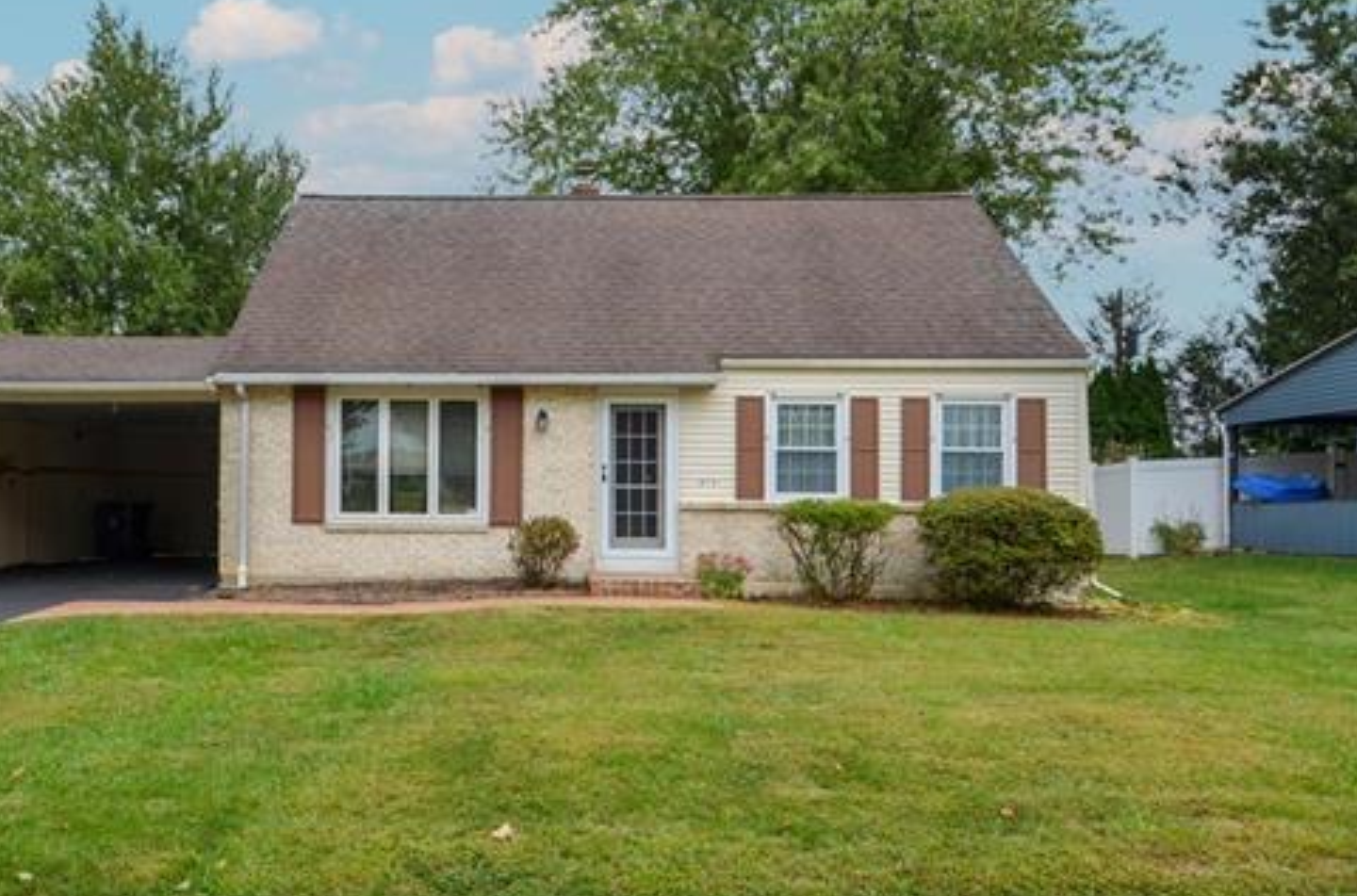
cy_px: 431
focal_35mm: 20
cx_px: 475
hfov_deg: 81.9
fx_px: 752
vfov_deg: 61.6
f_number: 8
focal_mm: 10
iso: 110
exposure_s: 1/250
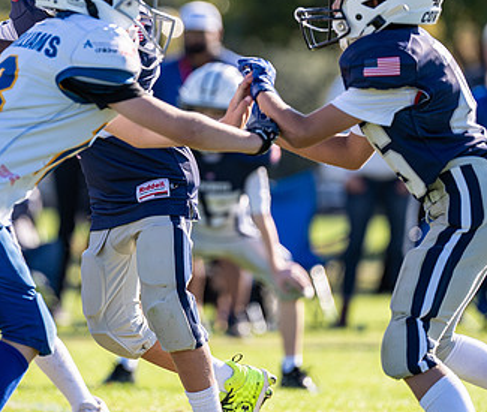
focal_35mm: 488
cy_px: 126
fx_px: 7195
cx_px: 119
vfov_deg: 3.3
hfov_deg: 3.9
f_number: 2.8
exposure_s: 1/1250
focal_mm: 200
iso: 100
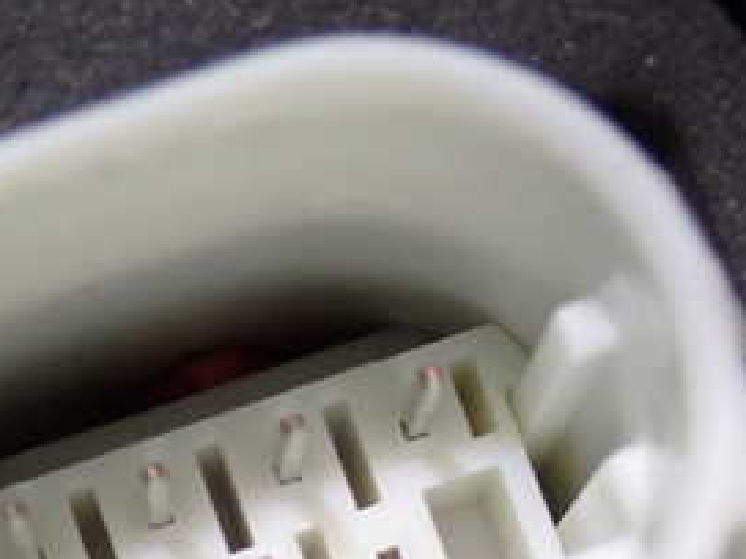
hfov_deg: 15.4
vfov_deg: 11.5
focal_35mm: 128
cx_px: 269
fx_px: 2758
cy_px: 567
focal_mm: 10.35
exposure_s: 1/30
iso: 800
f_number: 3.5
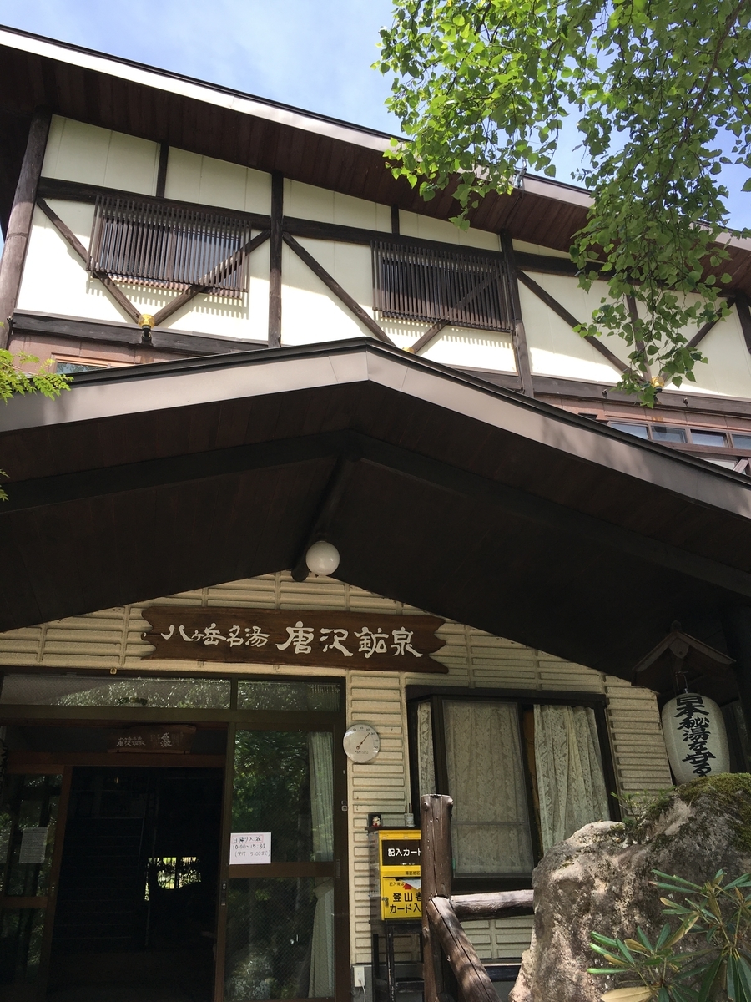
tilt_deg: +25.8
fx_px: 839
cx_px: 376
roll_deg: +2.6
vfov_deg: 61.7
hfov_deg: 48.2
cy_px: 501
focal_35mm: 29
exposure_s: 1/447
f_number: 2.2
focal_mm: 4.15
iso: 25
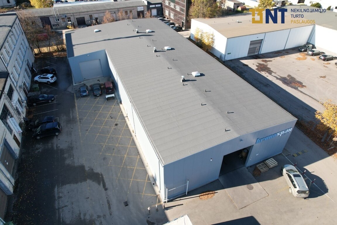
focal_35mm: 22
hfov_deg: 78.6
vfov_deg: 57.2
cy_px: 112
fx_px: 206
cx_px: 168
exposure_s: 1/725
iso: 150
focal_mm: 8.38
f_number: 2.8
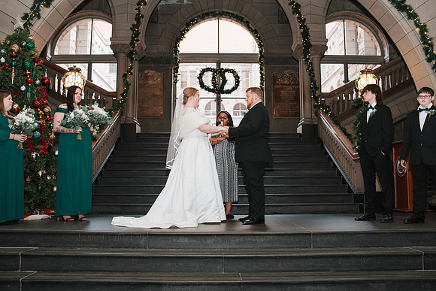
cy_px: 146
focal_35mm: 35
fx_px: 426
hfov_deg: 54.2
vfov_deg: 37.7
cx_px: 218
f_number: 3.5
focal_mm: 35
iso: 1000
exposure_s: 1/200
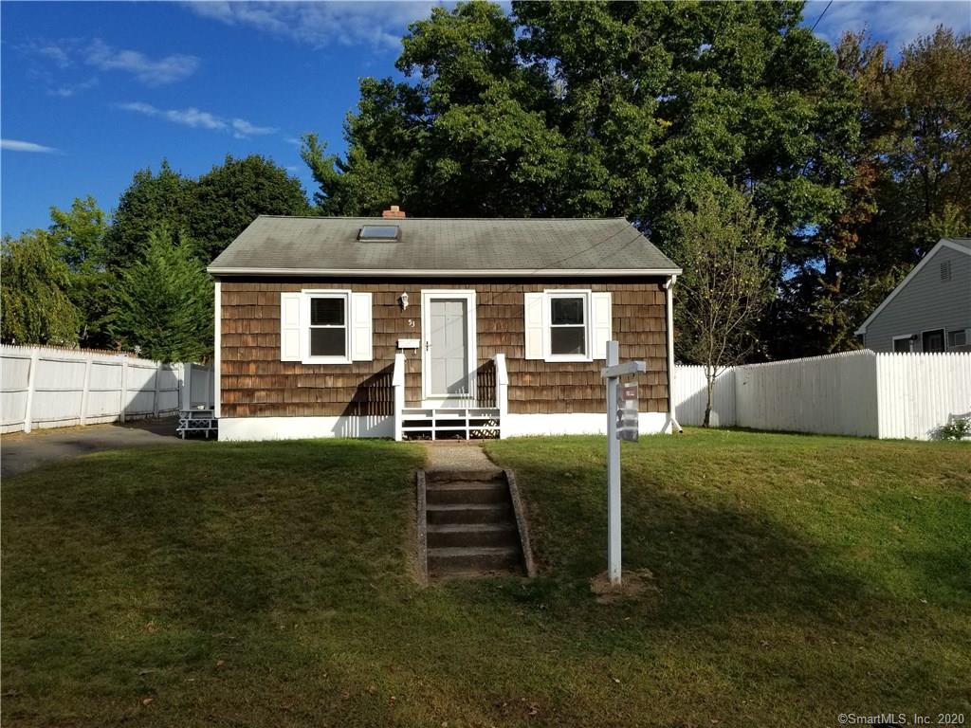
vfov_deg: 53.1
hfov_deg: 67.3
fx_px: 729
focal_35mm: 26
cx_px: 486
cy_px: 364
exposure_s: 1/3256
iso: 50
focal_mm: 4.3
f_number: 1.7
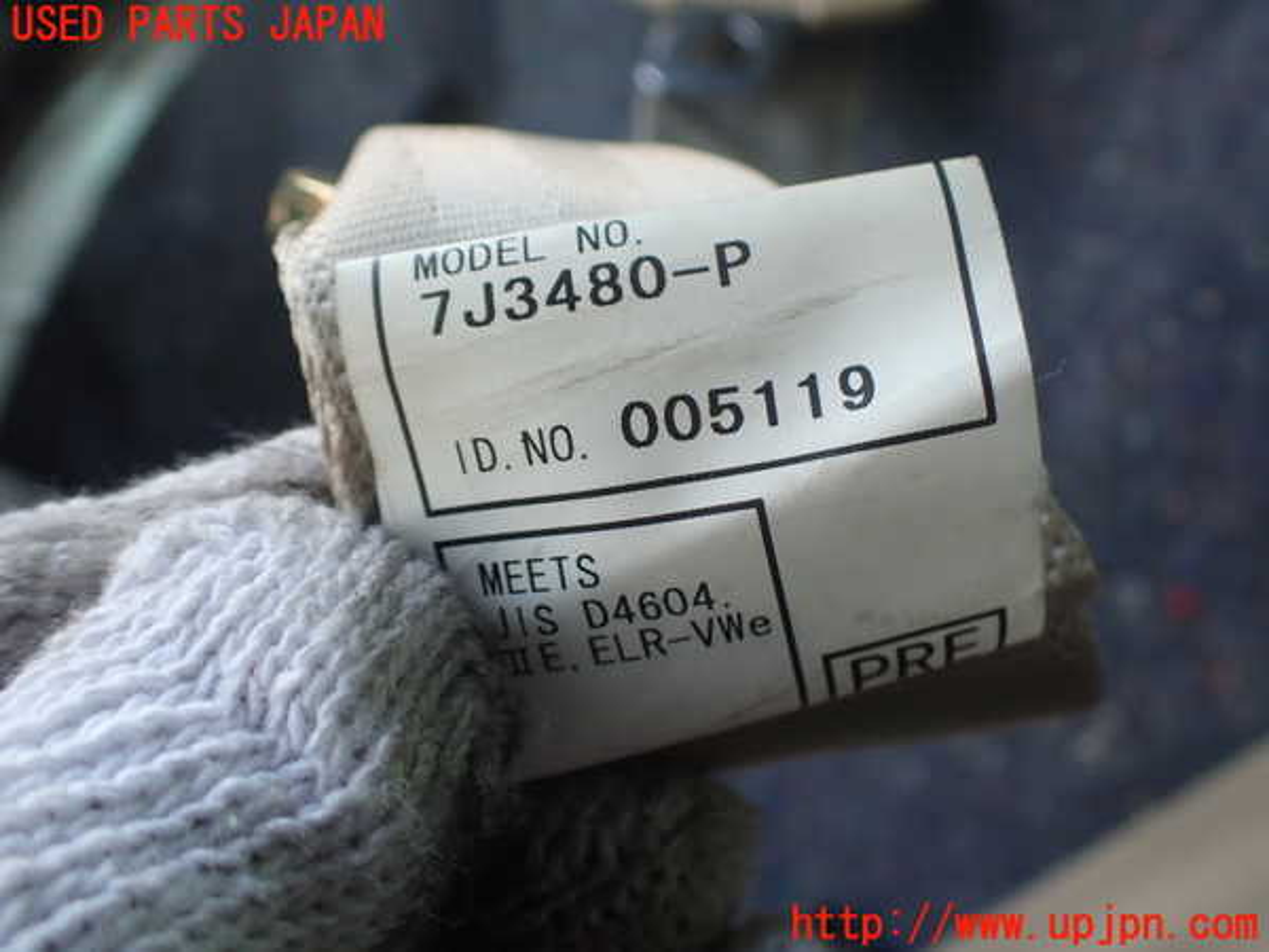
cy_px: 476
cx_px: 634
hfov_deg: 60.0
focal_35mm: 30
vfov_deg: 46.8
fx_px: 1100
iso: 200
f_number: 2.3
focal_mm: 5.4
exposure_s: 1/125
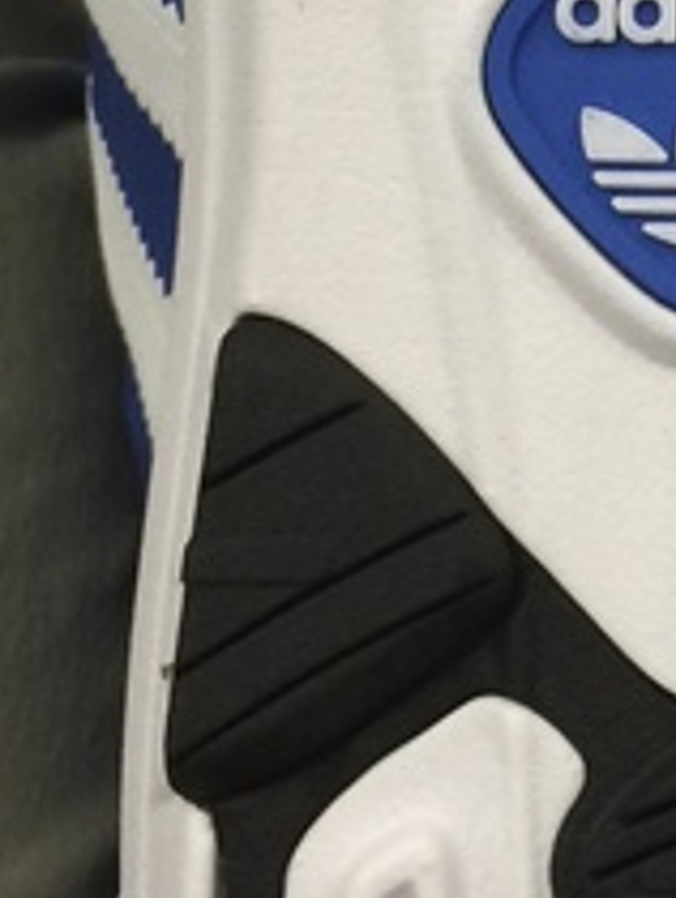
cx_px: 792
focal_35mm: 133
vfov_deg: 14.2
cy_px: -267
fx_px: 3456
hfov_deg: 11.0
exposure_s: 1/30
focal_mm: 4.12
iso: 64
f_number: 2.2
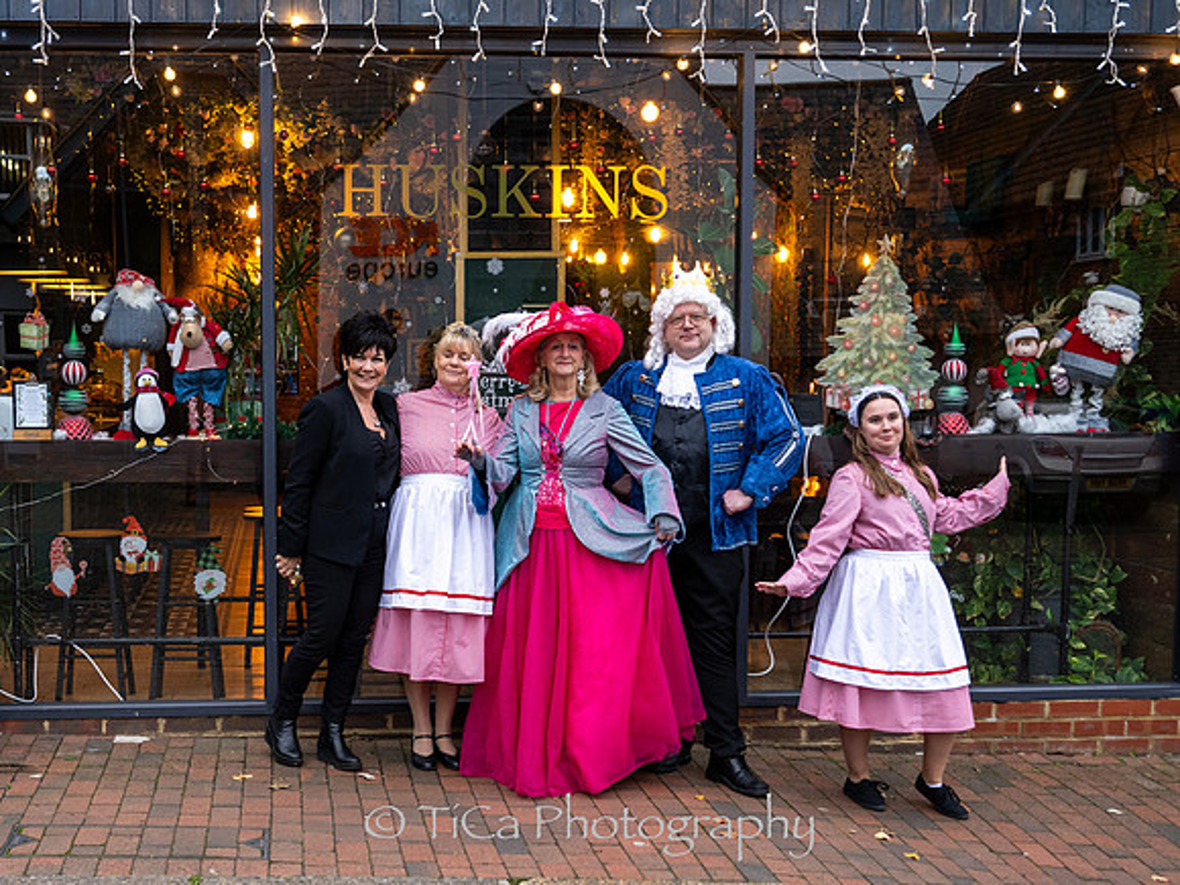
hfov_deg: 39.0
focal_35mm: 48
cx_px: 417
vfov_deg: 30.0
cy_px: 493
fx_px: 1652
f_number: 2.8
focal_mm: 24.5
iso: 320
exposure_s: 1/60
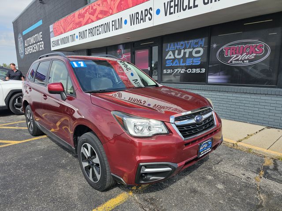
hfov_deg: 73.9
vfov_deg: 58.9
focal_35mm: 23
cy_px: 106
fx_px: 187
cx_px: 141
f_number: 1.7
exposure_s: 1/554
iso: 10
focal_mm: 6.3
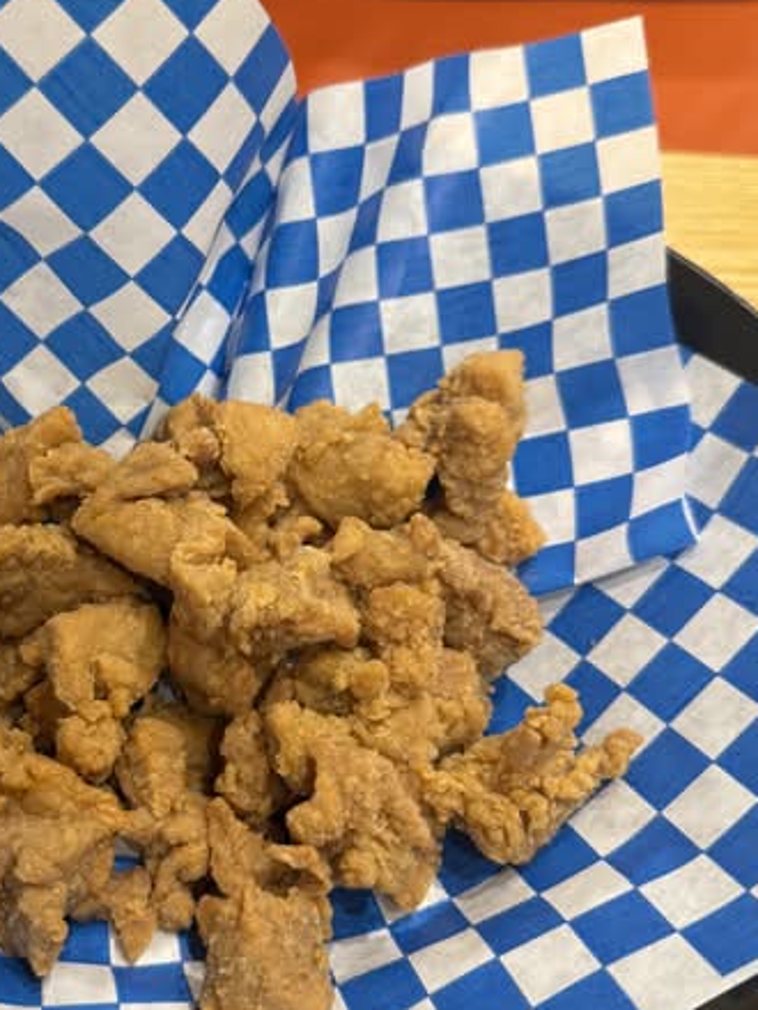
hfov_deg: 35.2
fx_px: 1168
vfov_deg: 46.7
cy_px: 550
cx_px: 195
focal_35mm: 40
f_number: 1.78
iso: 160
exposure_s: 1/60
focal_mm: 6.76
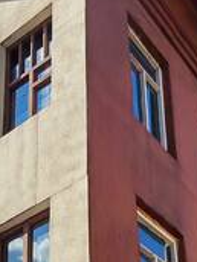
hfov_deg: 17.3
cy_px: 401
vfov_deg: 19.8
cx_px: 145
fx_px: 645
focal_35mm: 85
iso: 50
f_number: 2.2
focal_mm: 1.96
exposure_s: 1/1100
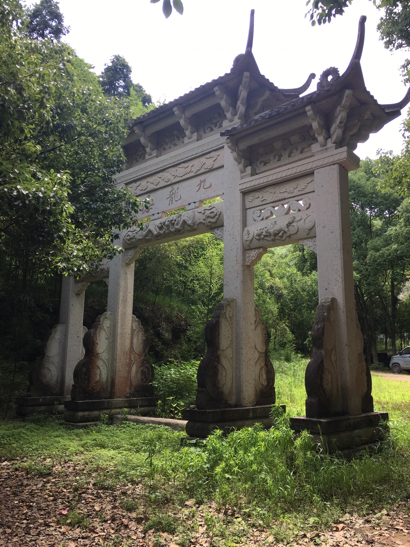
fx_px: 458
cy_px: 274
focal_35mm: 29
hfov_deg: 48.2
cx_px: 205
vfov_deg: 61.7
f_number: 2.2
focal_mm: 4.15
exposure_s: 1/258
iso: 25
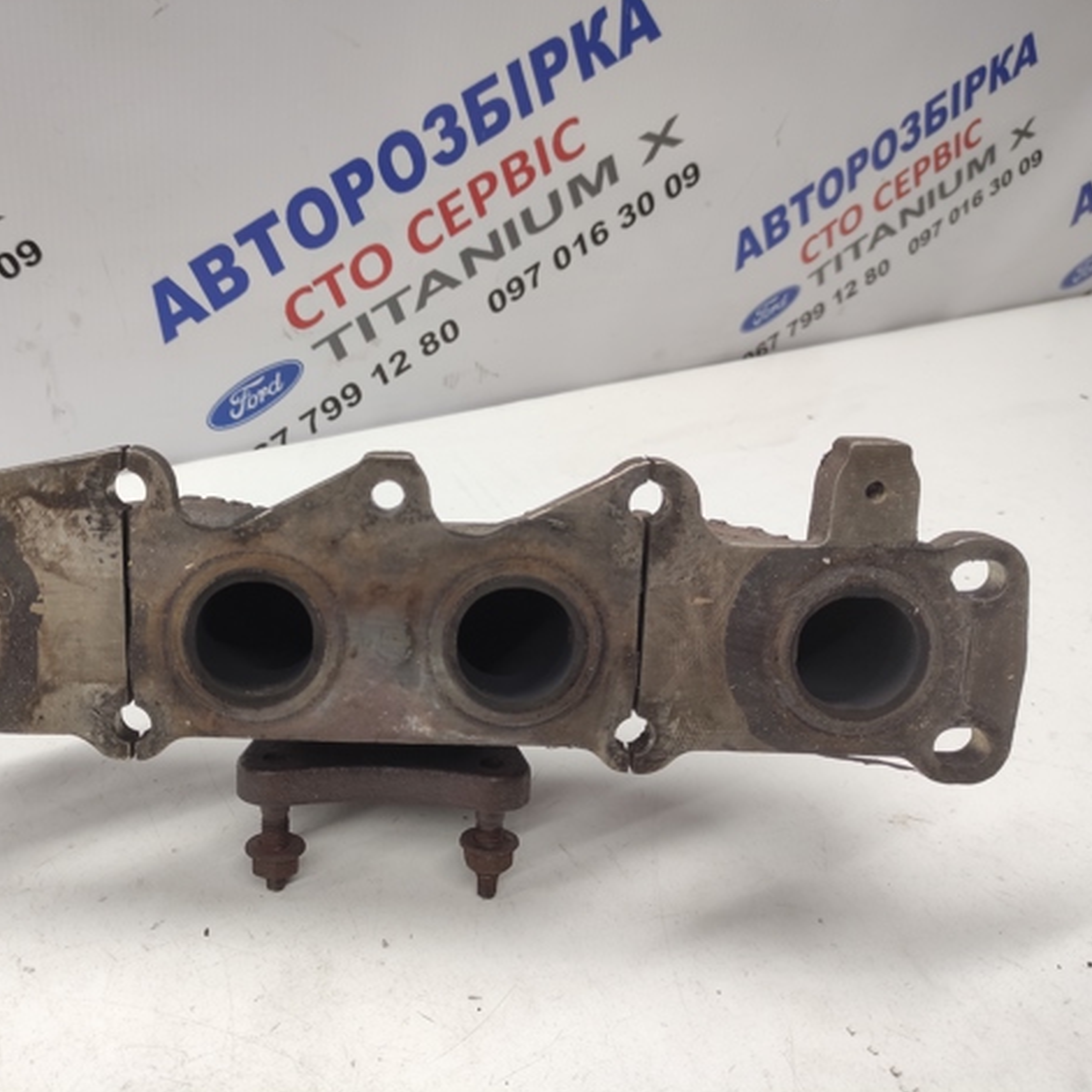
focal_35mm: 30
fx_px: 1071
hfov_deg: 53.4
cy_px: 545
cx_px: 401
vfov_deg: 54.0
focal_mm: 5.43
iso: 173
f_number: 1.89
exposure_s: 1/100
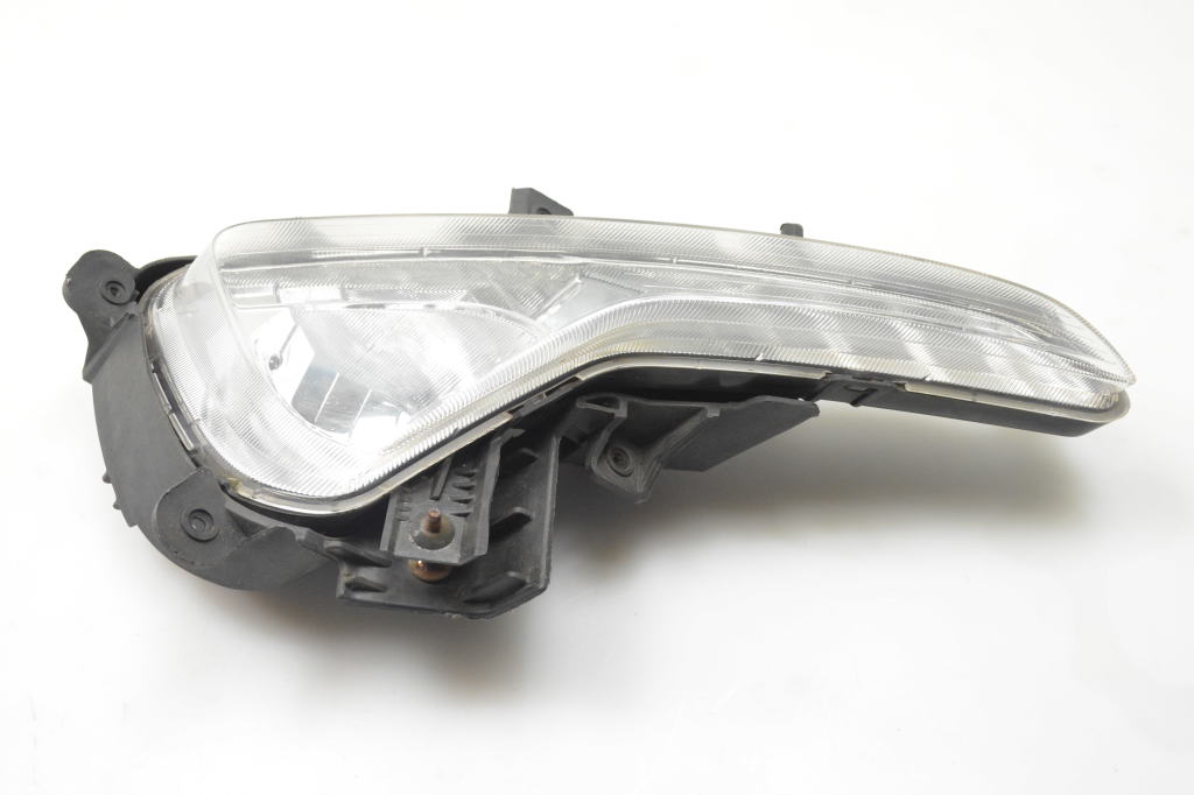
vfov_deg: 36.8
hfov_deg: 53.1
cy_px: 398
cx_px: 597
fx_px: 1194
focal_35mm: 36
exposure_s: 1/200
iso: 2500
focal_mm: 24
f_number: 7.1
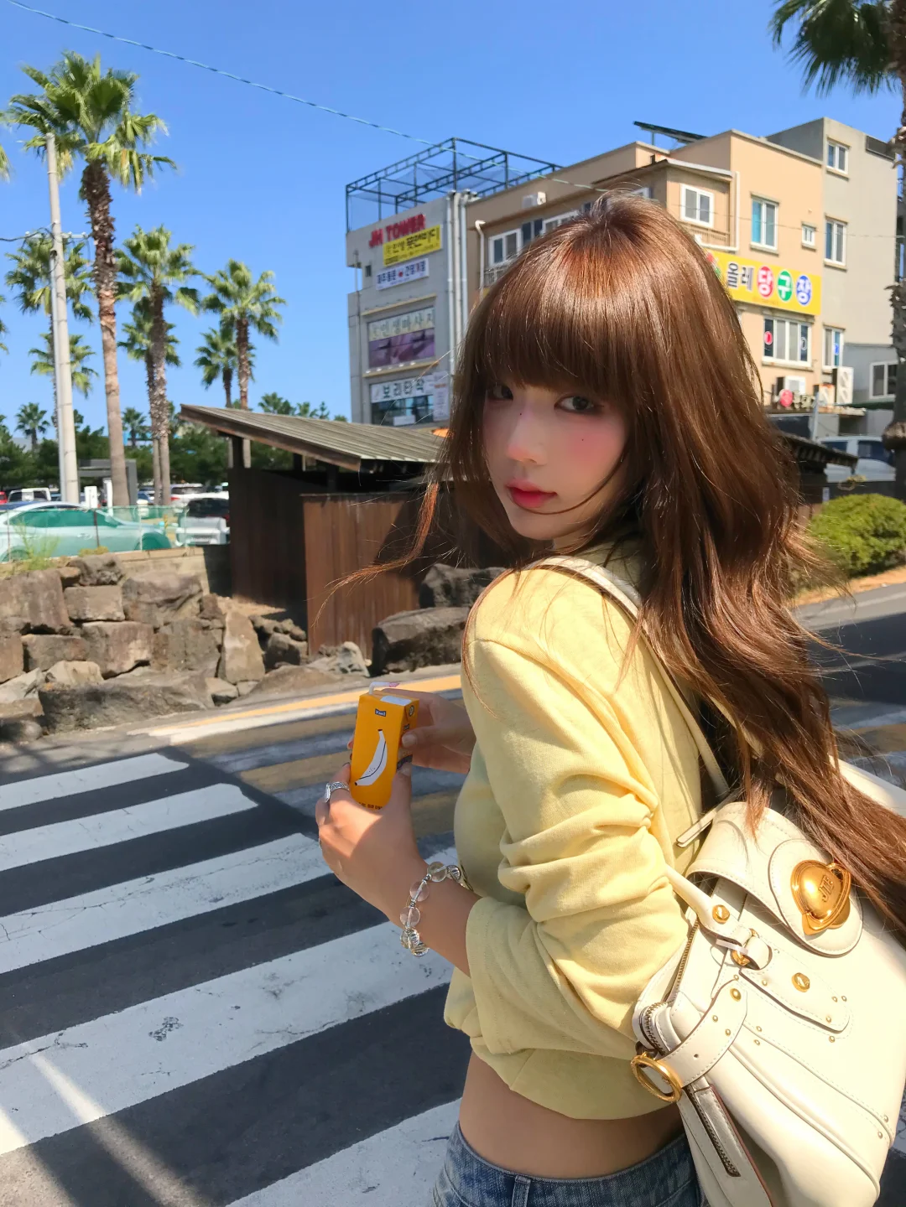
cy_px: 604
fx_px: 977
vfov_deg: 63.4
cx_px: 453
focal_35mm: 28
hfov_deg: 49.7
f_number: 1.8
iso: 20
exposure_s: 1/2457
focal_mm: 3.99
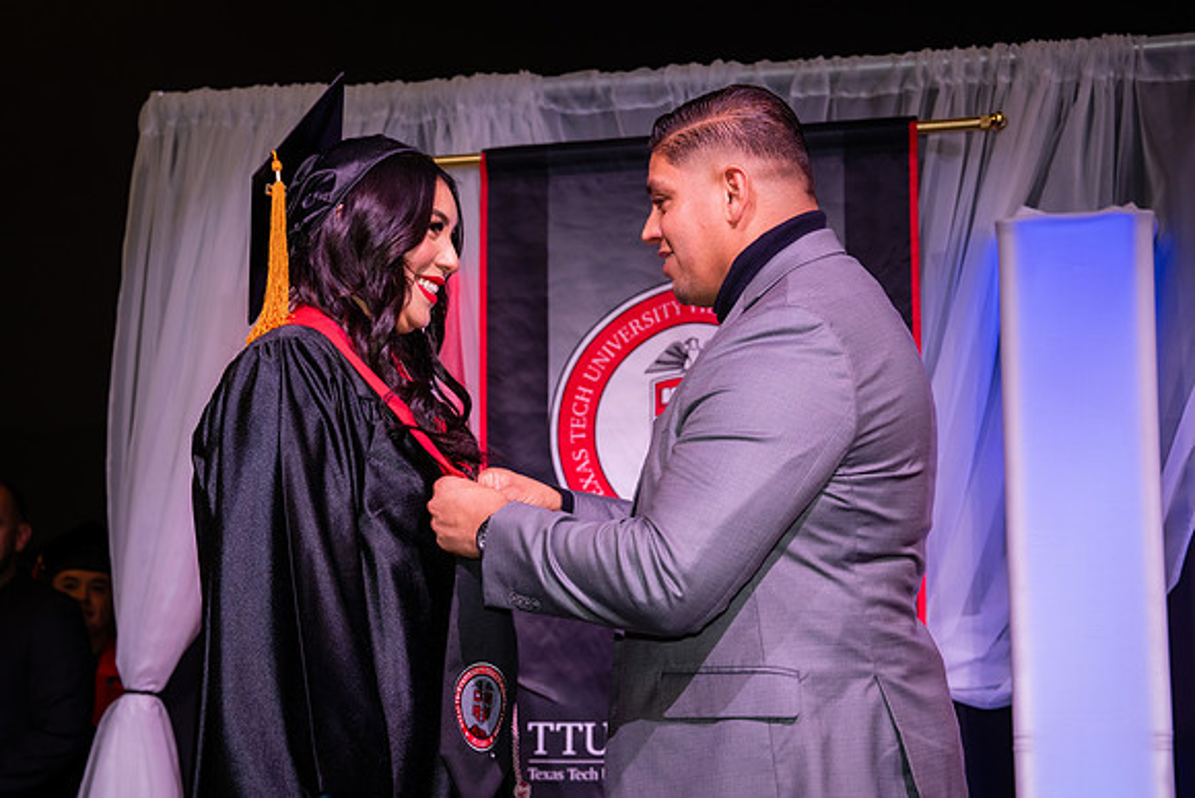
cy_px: 438
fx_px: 2796
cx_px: 580
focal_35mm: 84
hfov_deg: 24.1
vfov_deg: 16.2
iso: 1000
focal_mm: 70
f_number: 5.6
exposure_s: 1/160
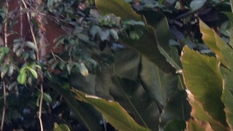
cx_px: -235
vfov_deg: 7.6
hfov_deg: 12.2
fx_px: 964
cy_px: 206
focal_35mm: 156
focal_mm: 4.28
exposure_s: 1/24
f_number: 2.4
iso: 50
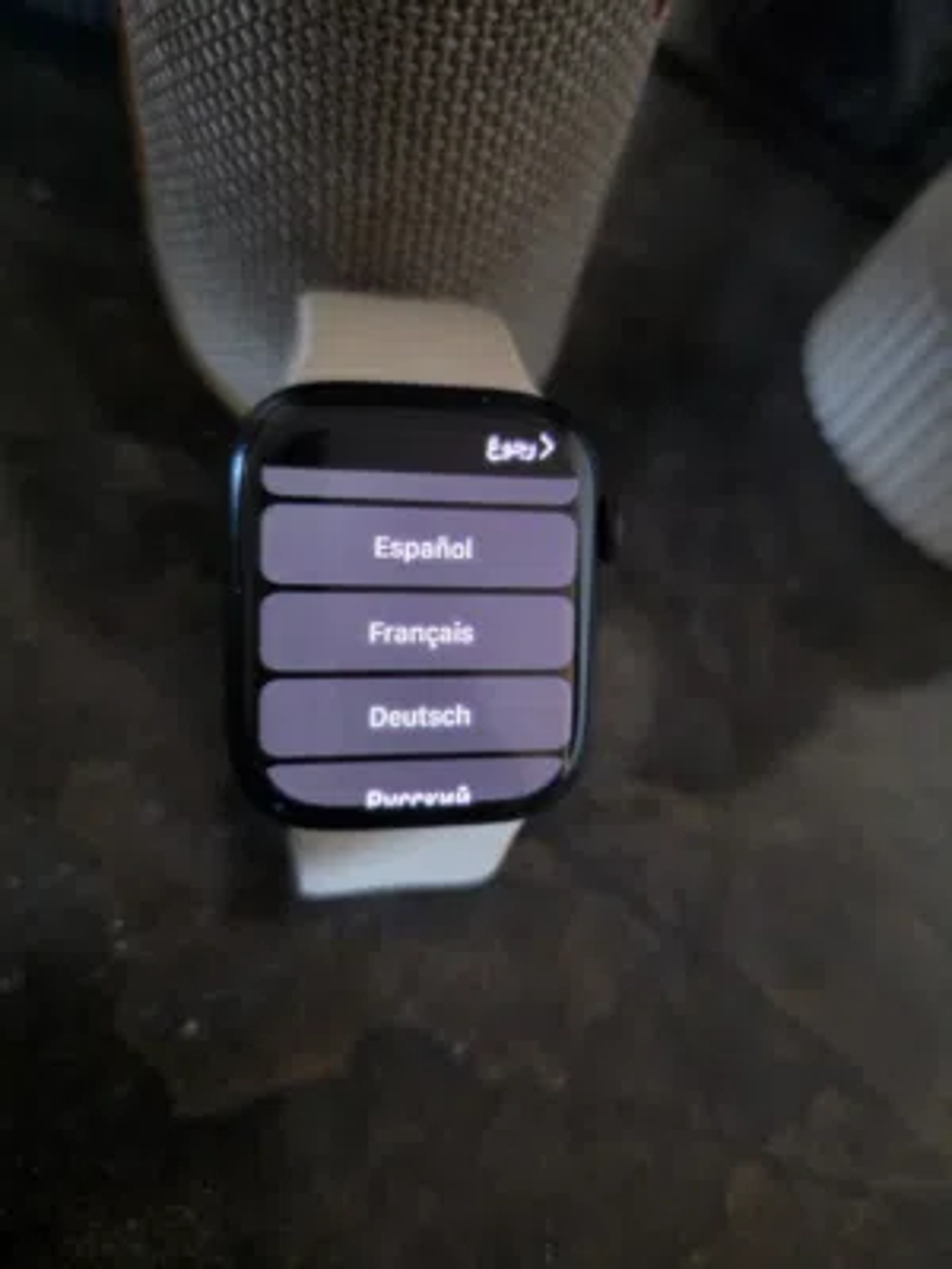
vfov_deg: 73.9
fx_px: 843
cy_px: 634
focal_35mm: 23
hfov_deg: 58.9
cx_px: 476
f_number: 1.7
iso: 1600
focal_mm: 6.3
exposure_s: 1/33.3
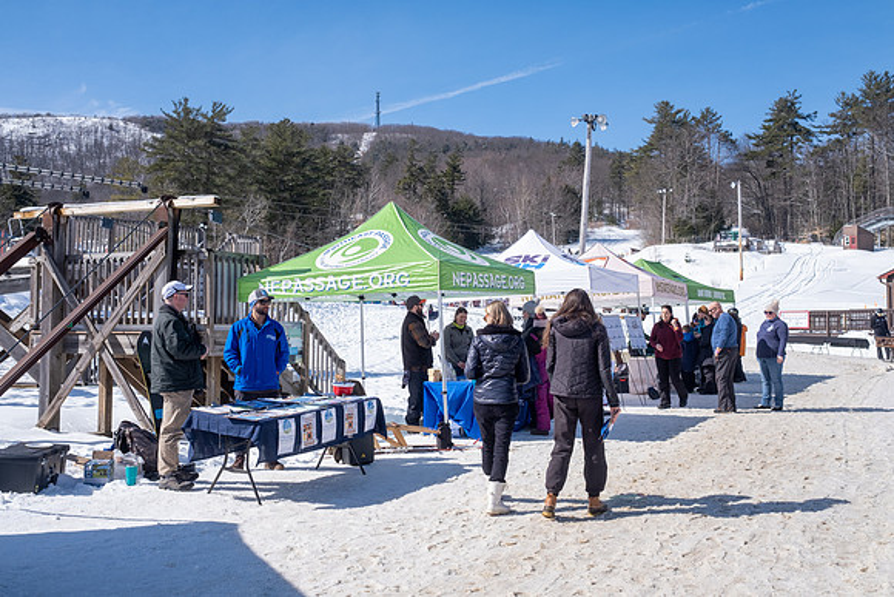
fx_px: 869
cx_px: 447
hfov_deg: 54.4
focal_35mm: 35
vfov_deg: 37.9
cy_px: 298
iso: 320
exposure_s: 1/1000
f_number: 6.4
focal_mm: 23
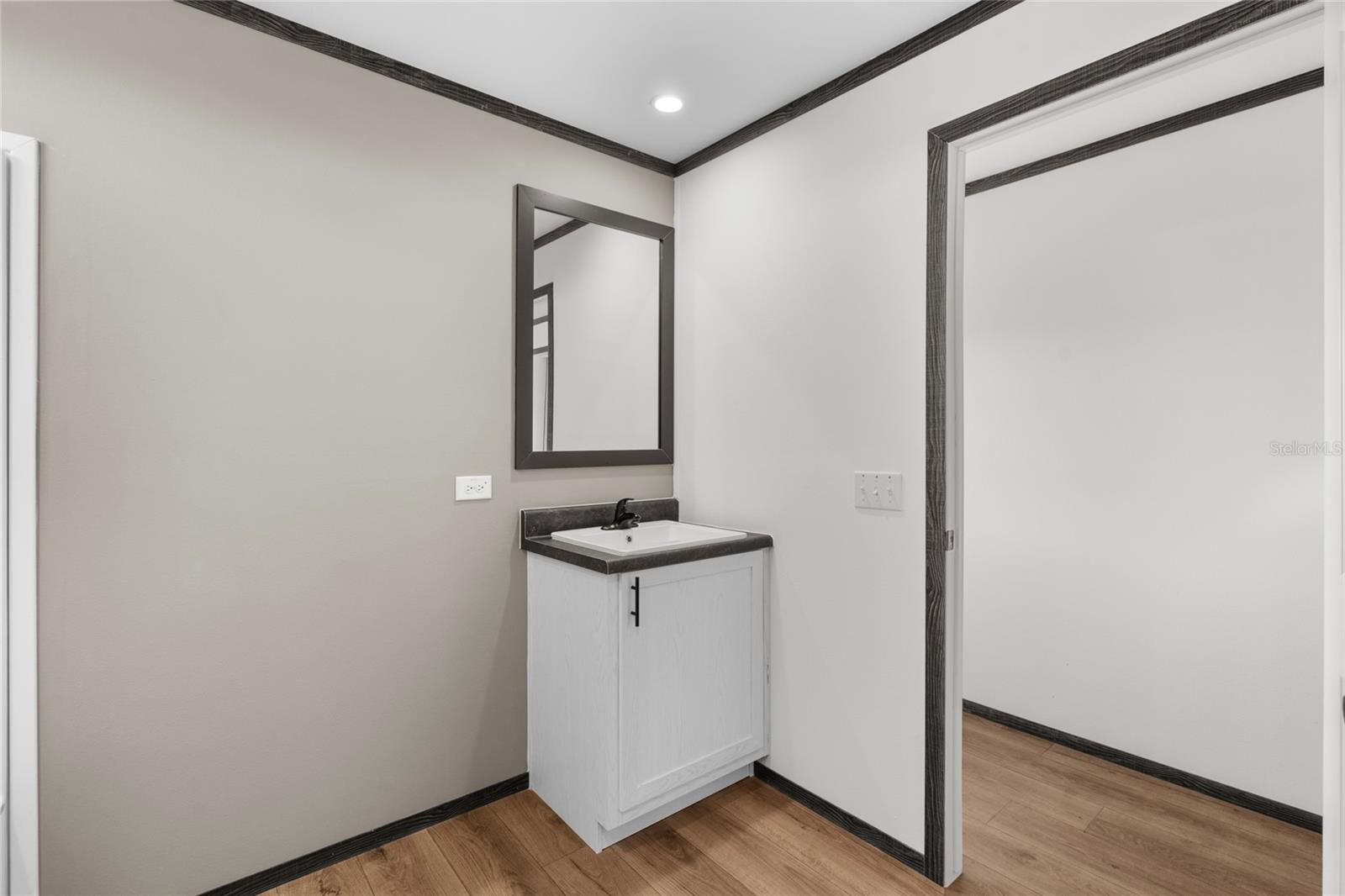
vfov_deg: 73.7
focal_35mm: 16
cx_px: 672
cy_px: 448
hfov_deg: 96.7
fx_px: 598
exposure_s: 1/4
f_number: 8
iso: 400
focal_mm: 16
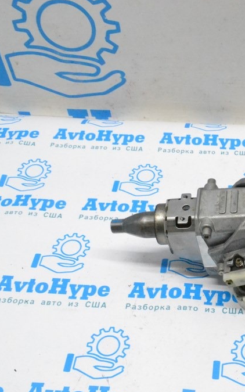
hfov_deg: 24.0
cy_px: 196
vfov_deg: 39.6
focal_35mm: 51
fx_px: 545
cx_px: 257
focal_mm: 22
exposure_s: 1/160
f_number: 11
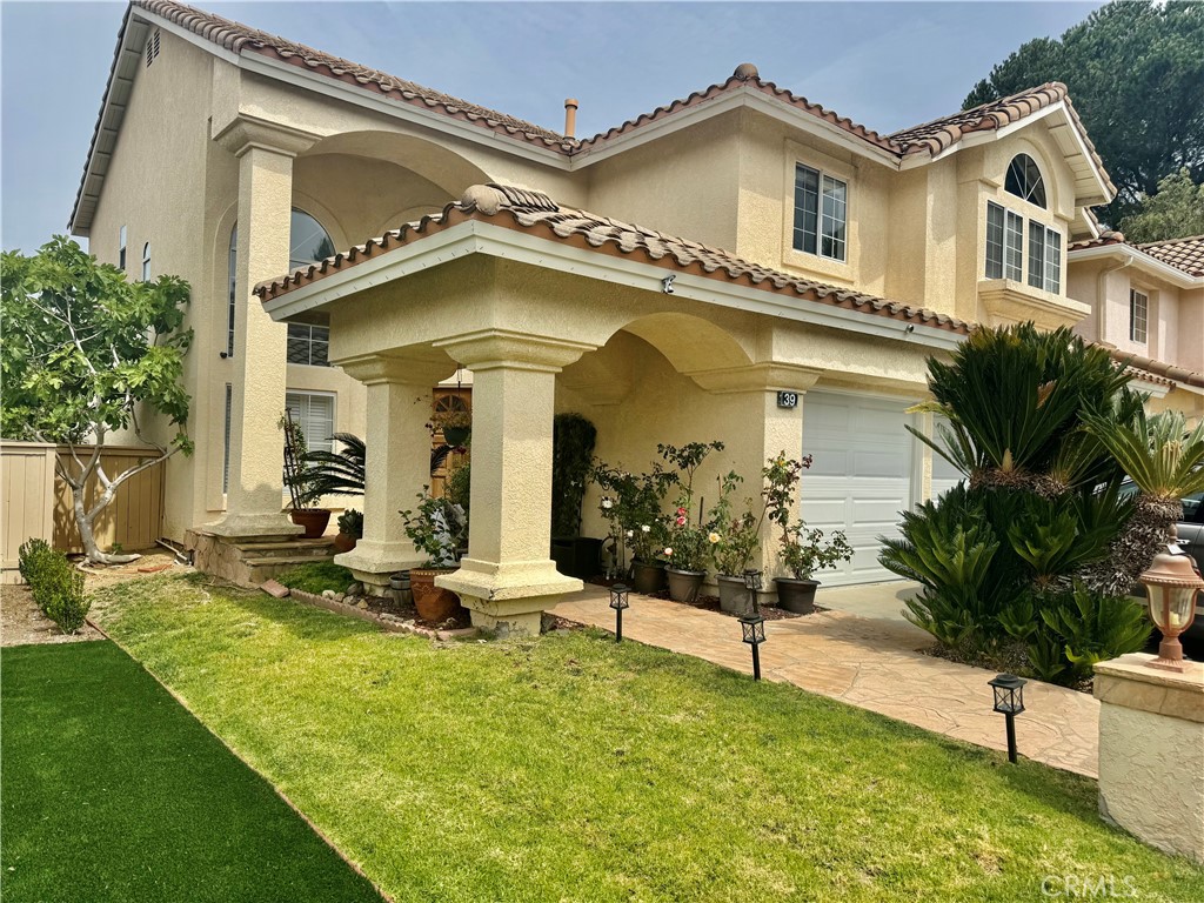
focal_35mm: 24
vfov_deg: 56.8
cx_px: 602
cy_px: 452
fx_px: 835
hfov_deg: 71.6
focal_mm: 6.76
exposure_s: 1/5348
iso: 80
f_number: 1.78
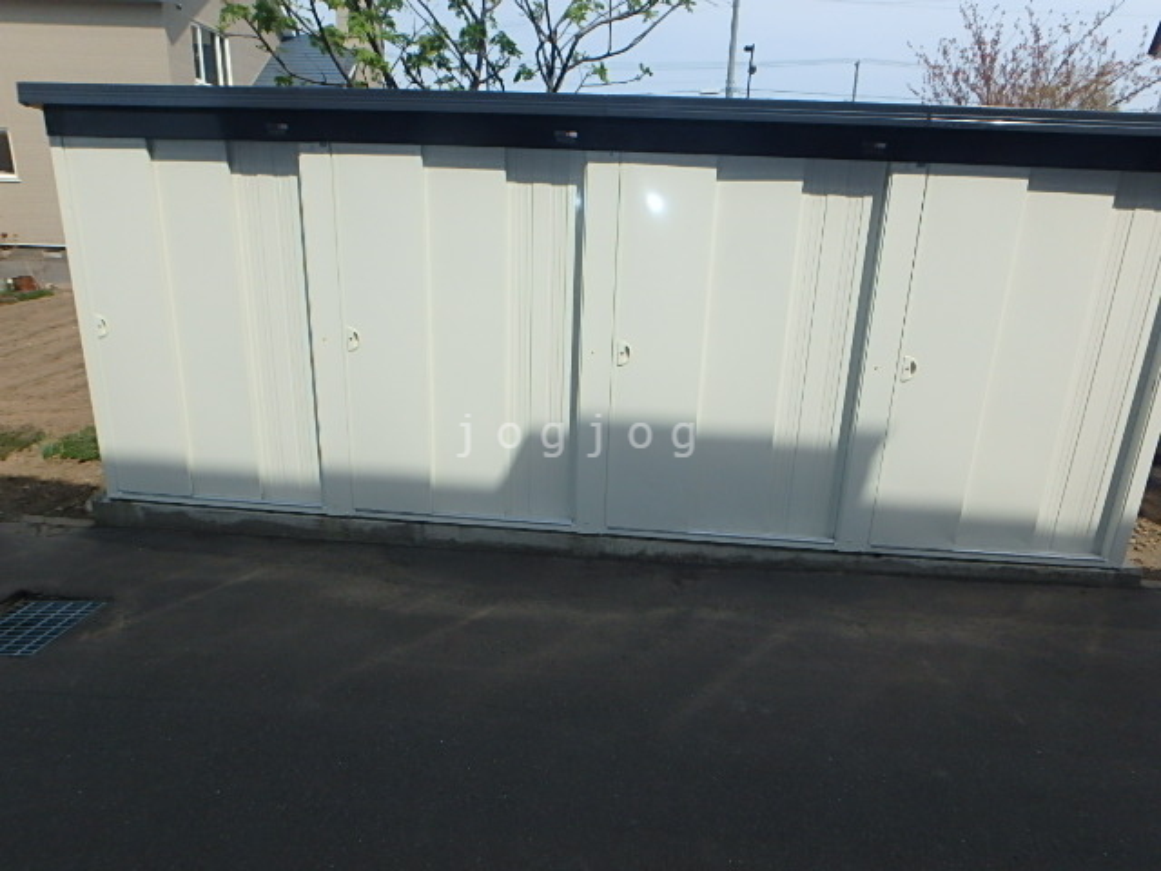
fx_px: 704
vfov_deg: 63.4
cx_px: 580
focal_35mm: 21
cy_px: 436
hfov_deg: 79.0
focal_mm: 3.7
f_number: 6
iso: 125
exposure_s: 1/640
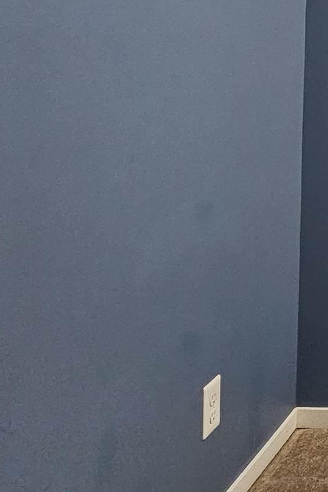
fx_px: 683
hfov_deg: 19.1
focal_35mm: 50
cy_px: 98
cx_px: 620
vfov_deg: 38.1
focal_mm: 2.2
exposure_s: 1/30
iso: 500
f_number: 2.2
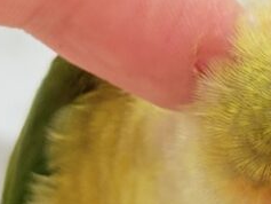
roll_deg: +1.3
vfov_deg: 5.7
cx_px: 436
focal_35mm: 263
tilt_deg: -5.0
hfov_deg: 7.4
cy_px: 55
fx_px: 2060
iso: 80
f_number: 1.6
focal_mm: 5.96
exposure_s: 1/100
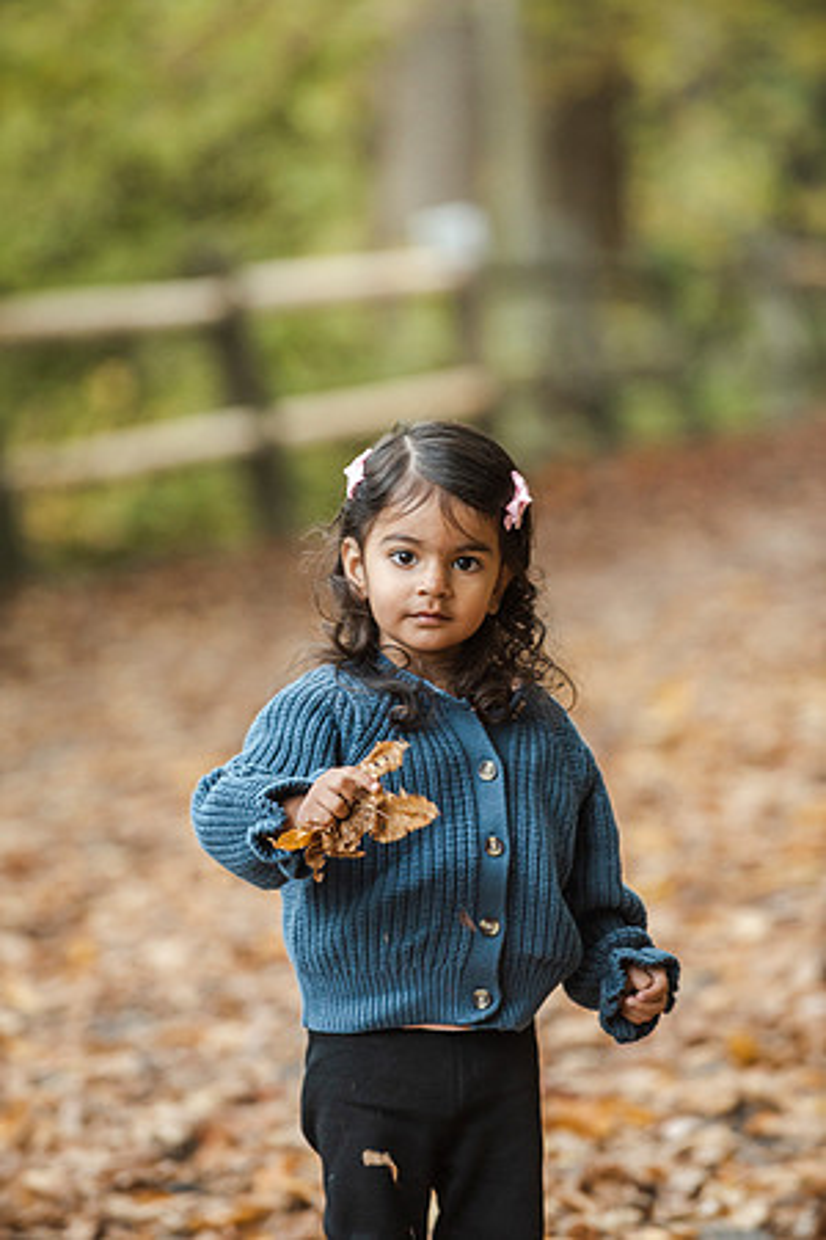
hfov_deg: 6.9
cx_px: 413
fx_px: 6883
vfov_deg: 10.3
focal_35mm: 200
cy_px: 620
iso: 2000
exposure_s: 1/125
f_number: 4
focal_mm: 200
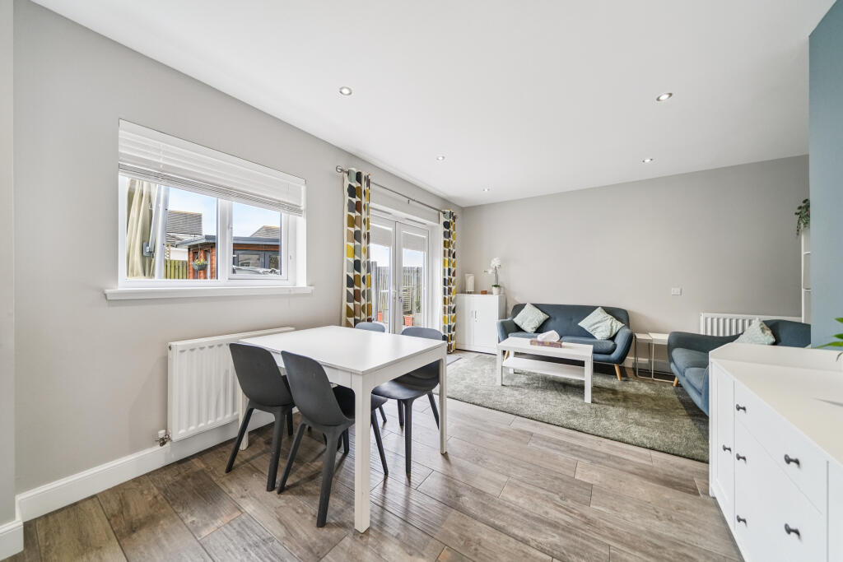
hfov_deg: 112.6
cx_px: 422
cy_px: 281
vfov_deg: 90.0
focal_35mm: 12
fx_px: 281
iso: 1250
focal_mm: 12
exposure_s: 1/250
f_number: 4
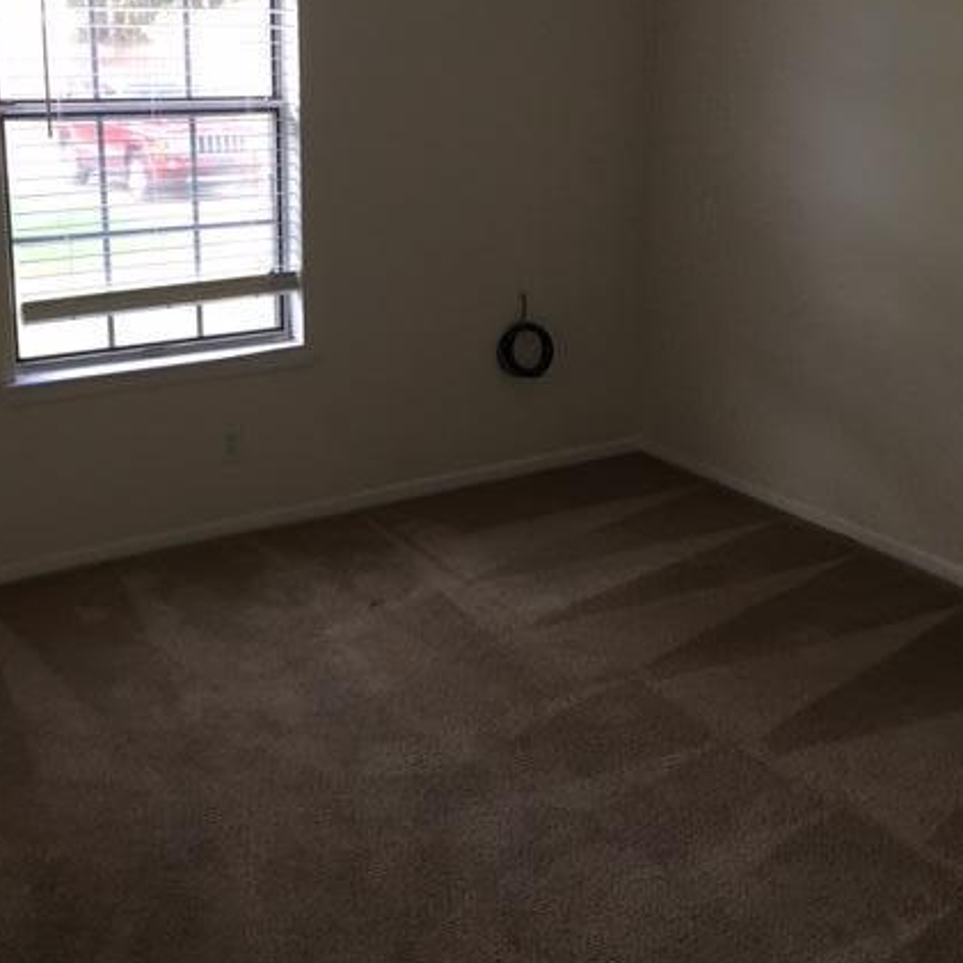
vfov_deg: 42.2
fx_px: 1227
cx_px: 423
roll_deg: -1.4
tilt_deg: -11.1
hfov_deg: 42.8
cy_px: 313
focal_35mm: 39
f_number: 2.2
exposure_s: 1/30
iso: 40
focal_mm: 4.15
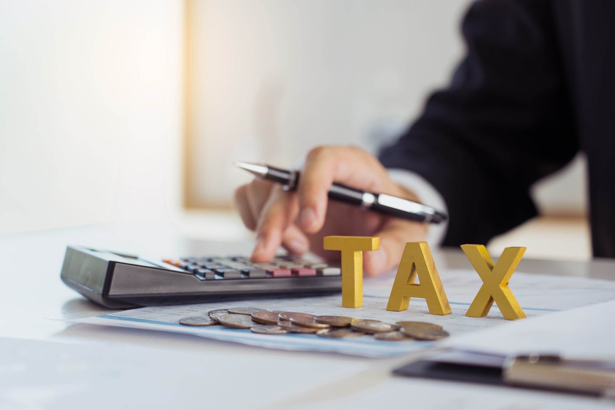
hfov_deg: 19.5
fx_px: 1794
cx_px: 308
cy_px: 205
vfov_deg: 13.0
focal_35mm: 105
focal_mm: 105
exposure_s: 1/100
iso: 200
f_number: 4
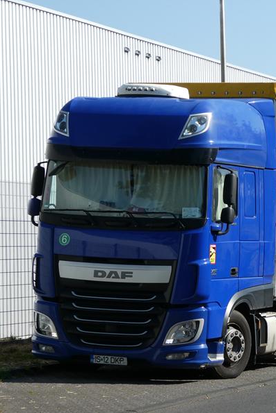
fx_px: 1574
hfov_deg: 10.0
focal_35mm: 137
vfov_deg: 15.0
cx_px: 266
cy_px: 208
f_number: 5
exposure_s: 1/320
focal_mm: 17.5
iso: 80
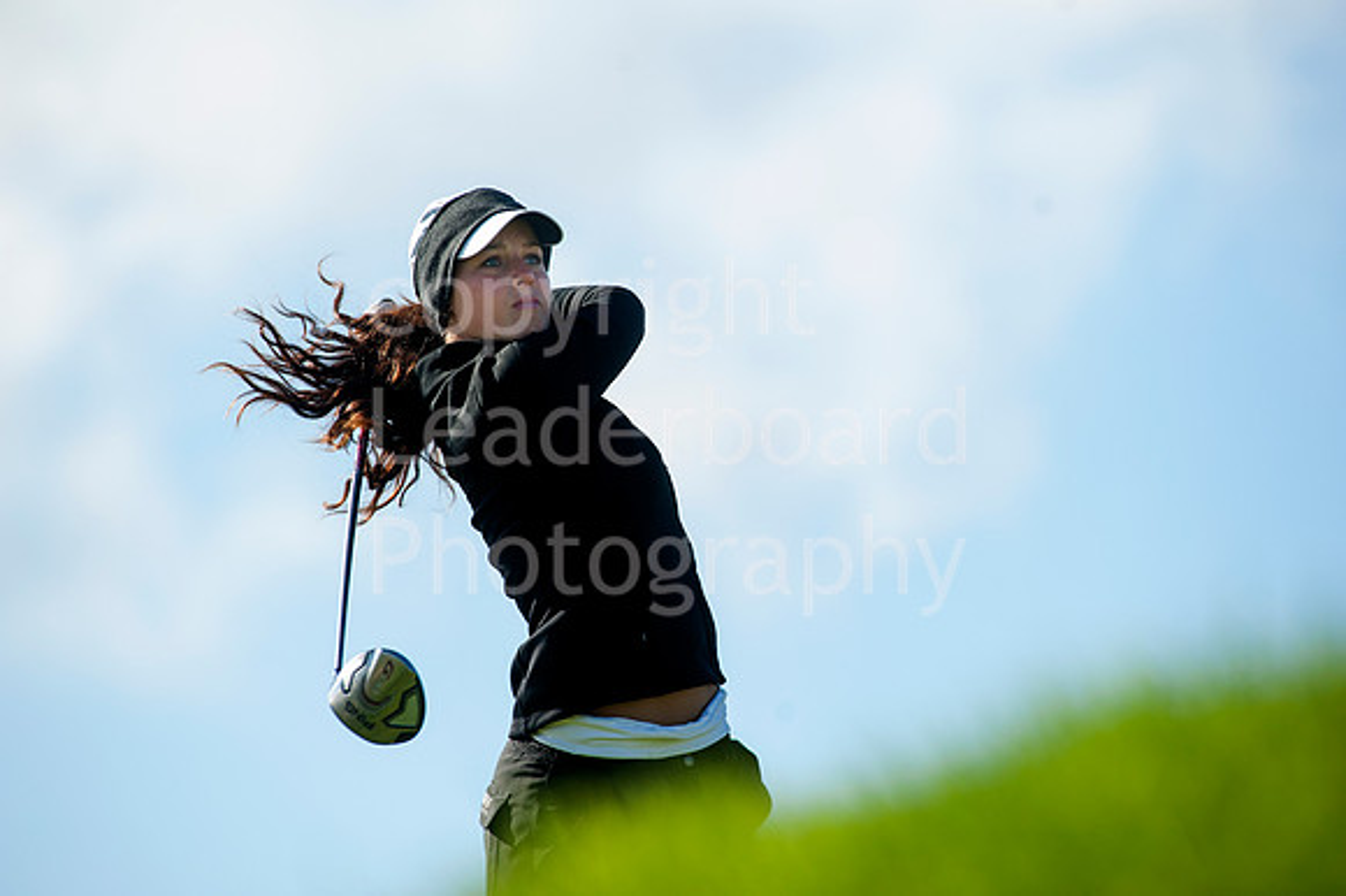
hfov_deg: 6.9
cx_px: 673
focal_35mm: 300
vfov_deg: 4.6
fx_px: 11210
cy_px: 448
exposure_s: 1/4000
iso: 500
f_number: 7.1
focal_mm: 300
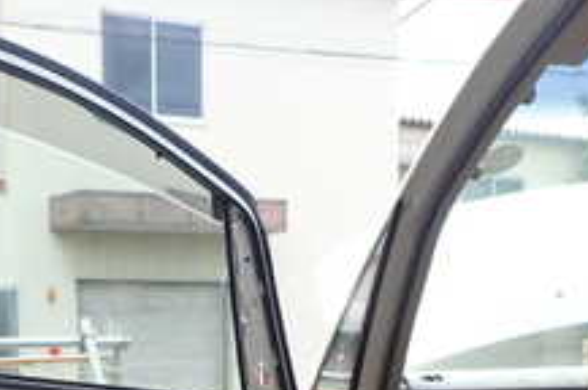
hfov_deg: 27.1
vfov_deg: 17.4
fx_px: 1174
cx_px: 51
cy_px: 539
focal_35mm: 72
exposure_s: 1/200
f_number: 2.8
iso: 100
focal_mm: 4.5
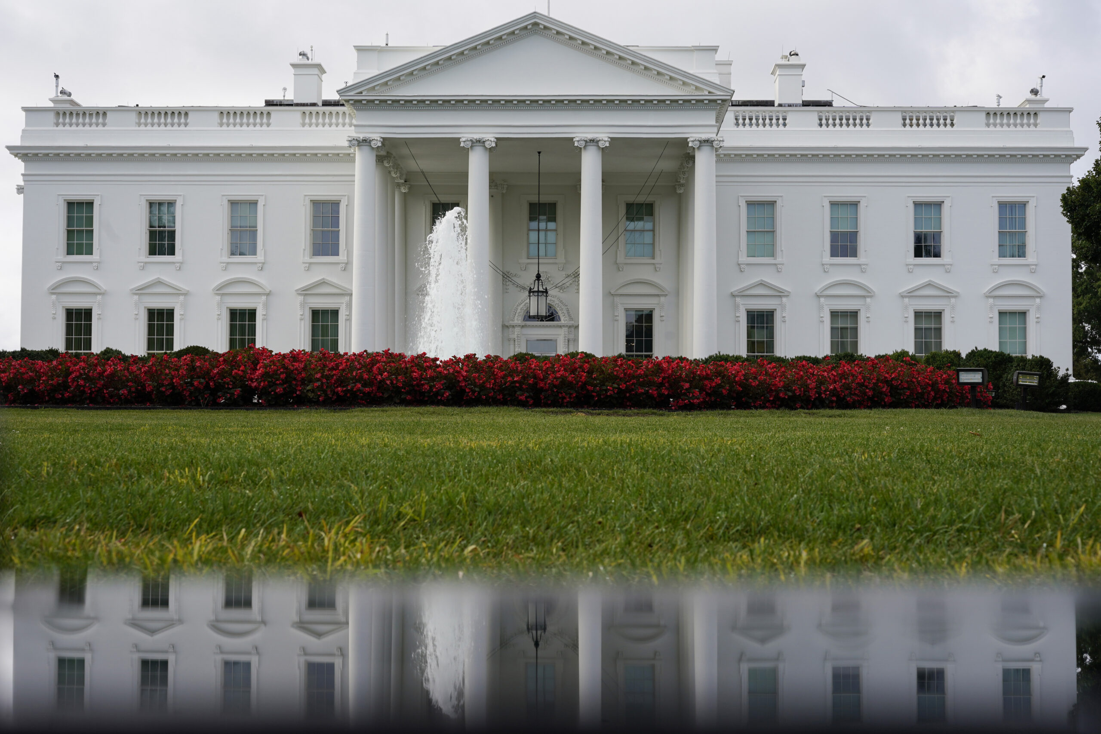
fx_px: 1682
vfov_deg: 24.6
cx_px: 550
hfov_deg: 36.2
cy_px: 367
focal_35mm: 55
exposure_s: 1/160
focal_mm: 55
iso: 200
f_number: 11
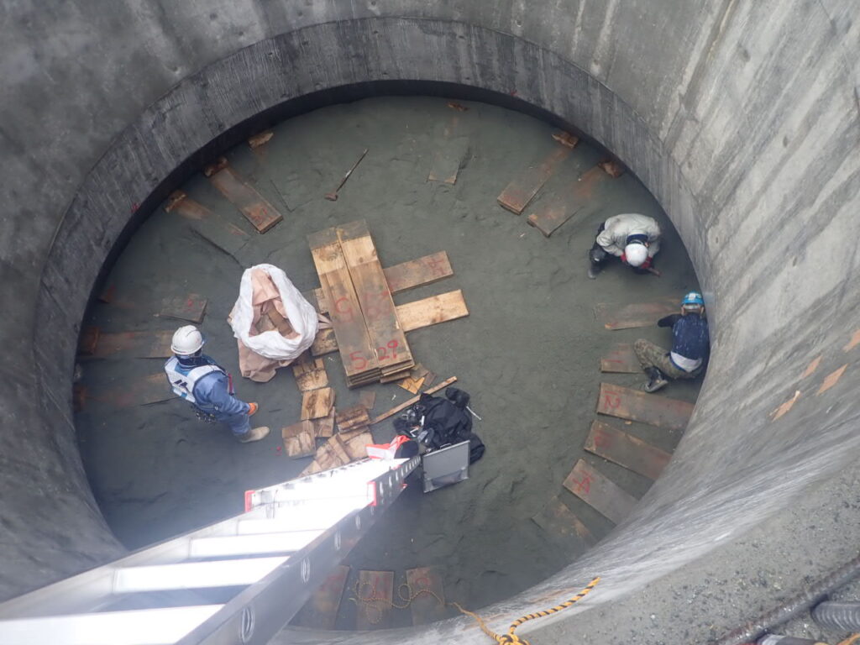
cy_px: 322
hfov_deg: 69.4
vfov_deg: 54.9
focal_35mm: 25
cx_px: 430
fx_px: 621
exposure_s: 1/125
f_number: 2
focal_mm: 4.5
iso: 100
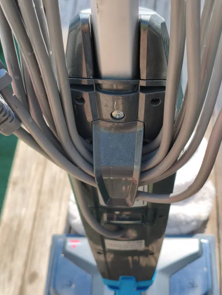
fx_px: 385
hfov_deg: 32.0
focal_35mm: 45
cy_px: 153
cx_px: 143
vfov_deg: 42.1
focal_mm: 4.94
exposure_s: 1/1238
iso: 80
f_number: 1.5
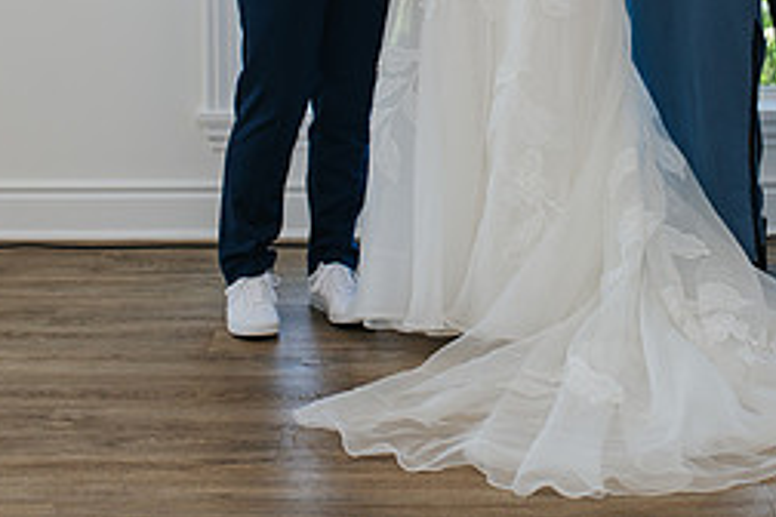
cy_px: -20
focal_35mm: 107
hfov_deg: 19.1
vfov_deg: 12.6
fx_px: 2306
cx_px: 500
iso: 160
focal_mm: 35
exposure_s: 1/200
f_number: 3.5
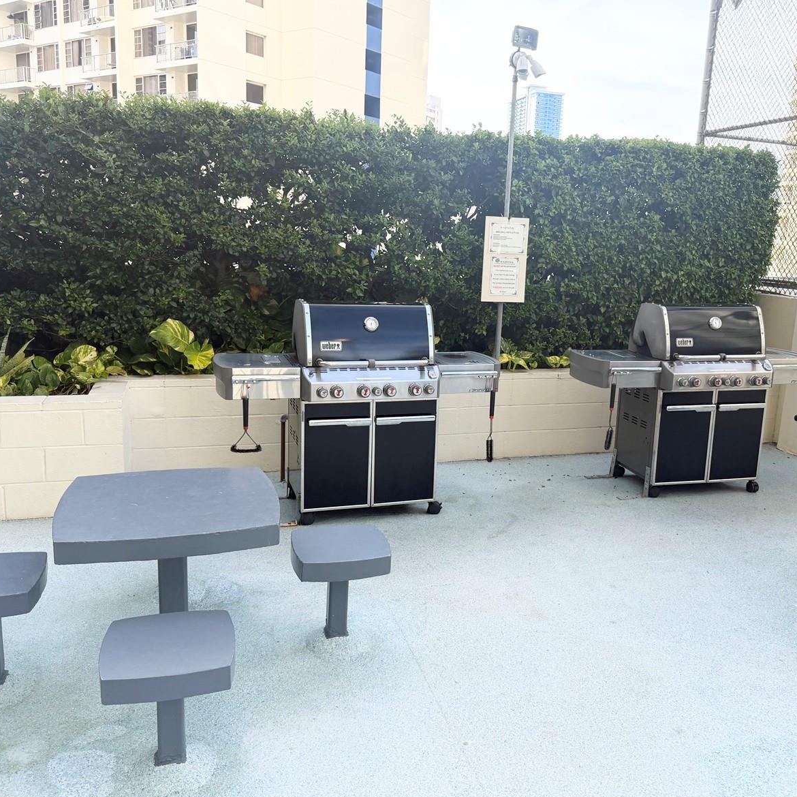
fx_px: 755
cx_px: 450
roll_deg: -2.8
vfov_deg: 55.6
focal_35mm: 29
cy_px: 397
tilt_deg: -11.4
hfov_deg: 55.5
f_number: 1.78
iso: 100
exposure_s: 1/1812
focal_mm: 6.76
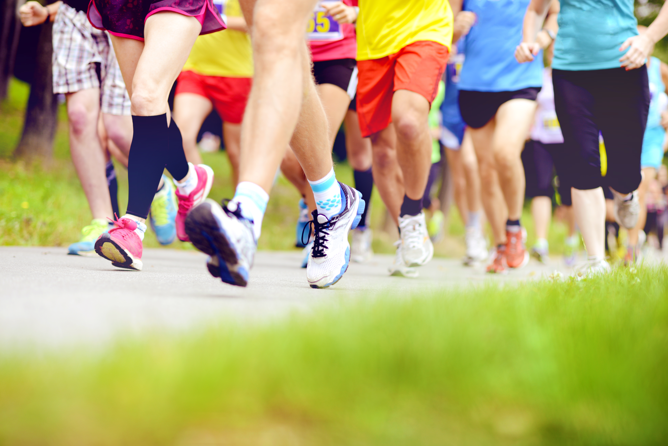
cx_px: 334
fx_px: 1578
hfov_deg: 23.9
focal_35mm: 85
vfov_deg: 16.1
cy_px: 223
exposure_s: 1/800
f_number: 2.5
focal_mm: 85
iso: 160
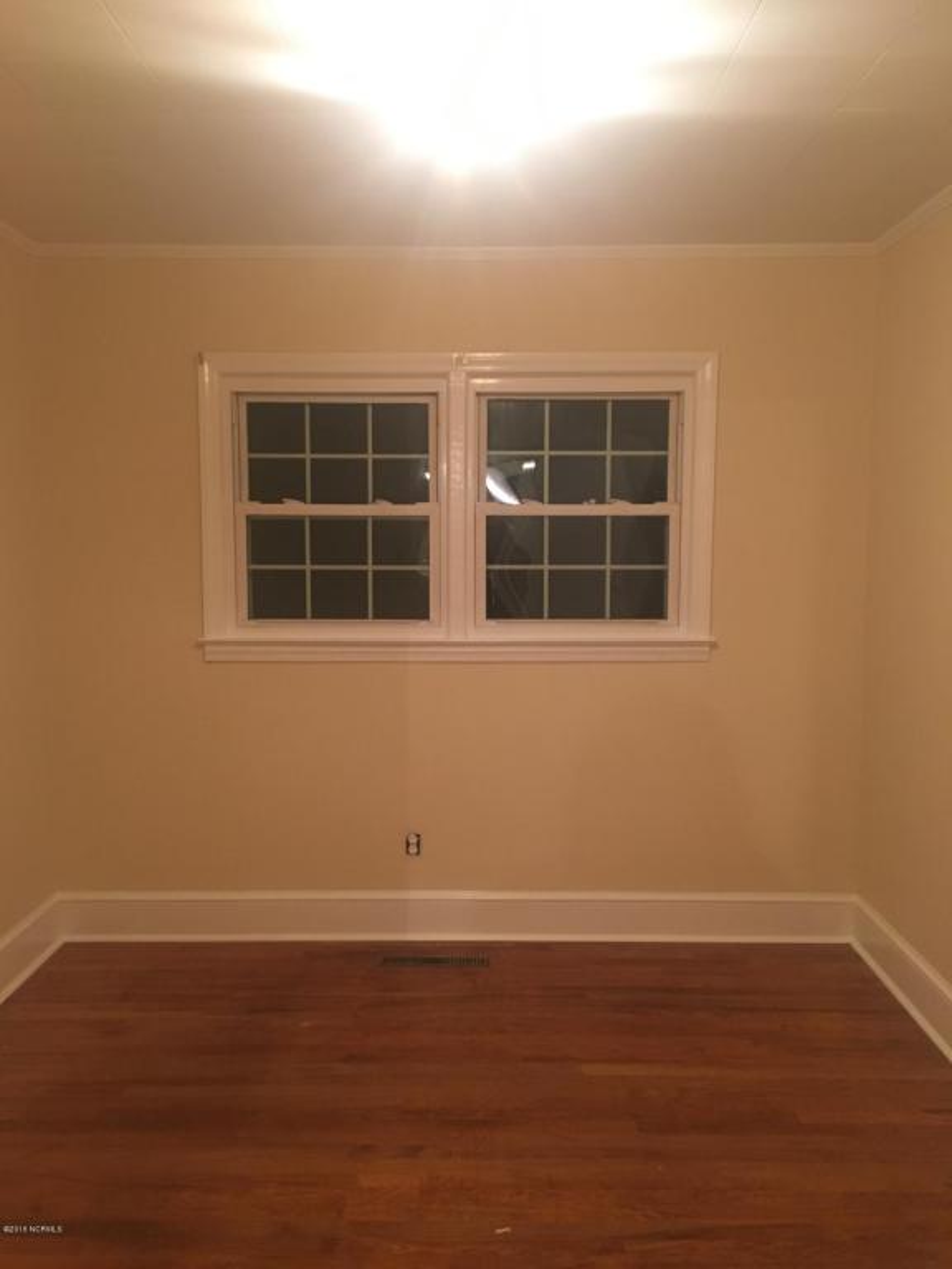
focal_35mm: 29
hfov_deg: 48.2
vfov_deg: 61.7
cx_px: 476
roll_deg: +0.6
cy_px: 634
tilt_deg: -4.1
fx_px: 1063
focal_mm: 4.15
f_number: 2.2
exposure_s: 1/30
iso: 250
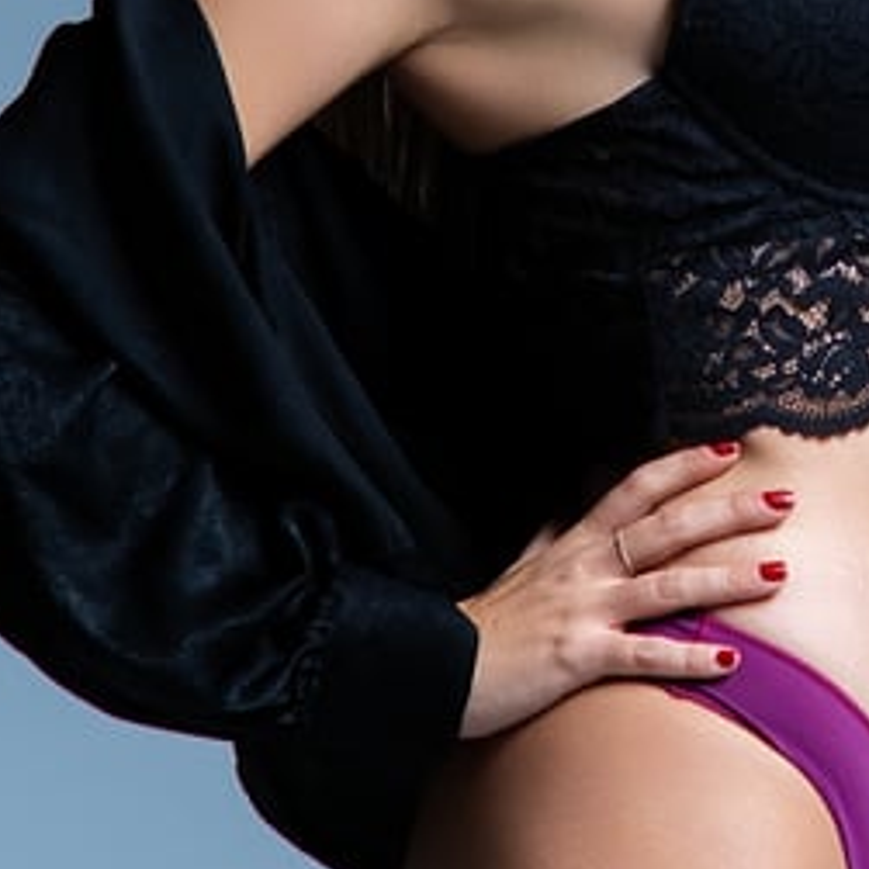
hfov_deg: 2.0
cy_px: 29
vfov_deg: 2.0
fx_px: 24340
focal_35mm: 857
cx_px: 831
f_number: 7.1
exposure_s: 1/250
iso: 100
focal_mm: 198
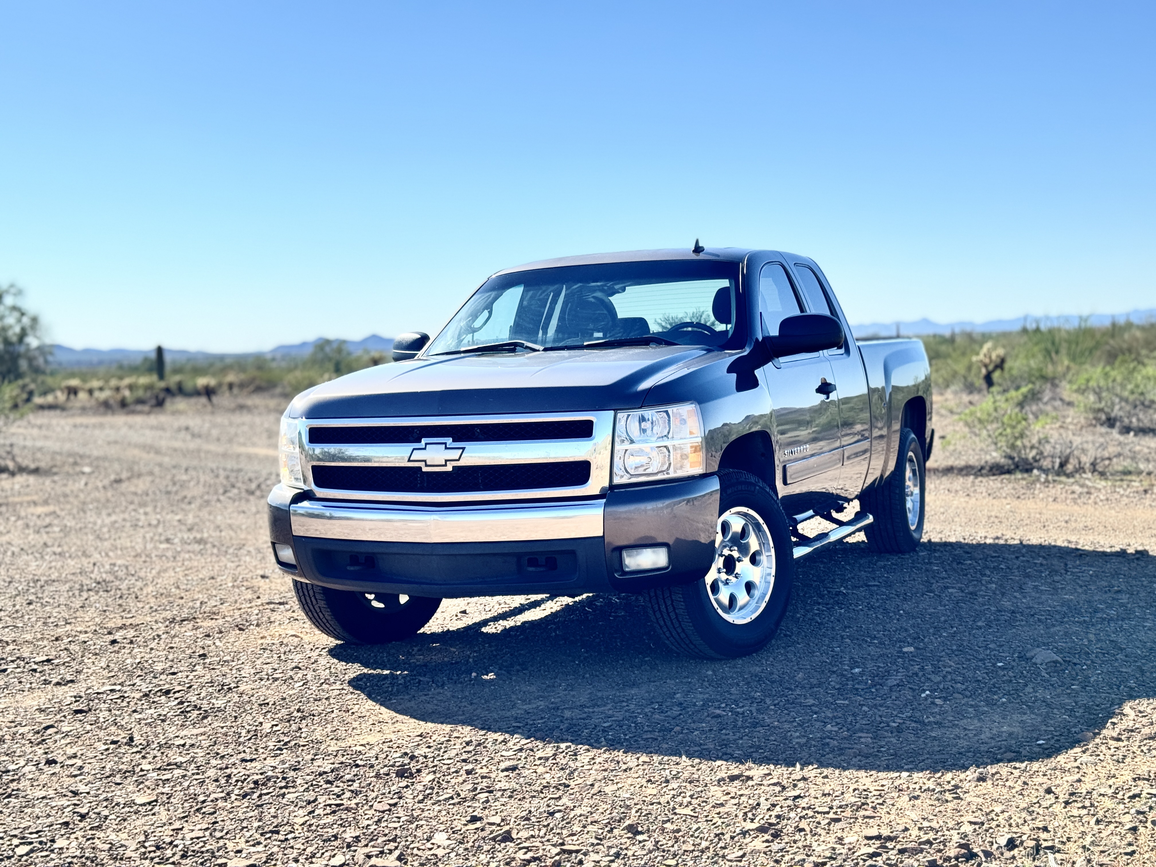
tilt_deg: -3.9
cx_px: 578
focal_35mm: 48
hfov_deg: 39.7
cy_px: 434
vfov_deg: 30.3
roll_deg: +0.6
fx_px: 1603
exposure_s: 1/2110
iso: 64
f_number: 1.78
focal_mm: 6.76
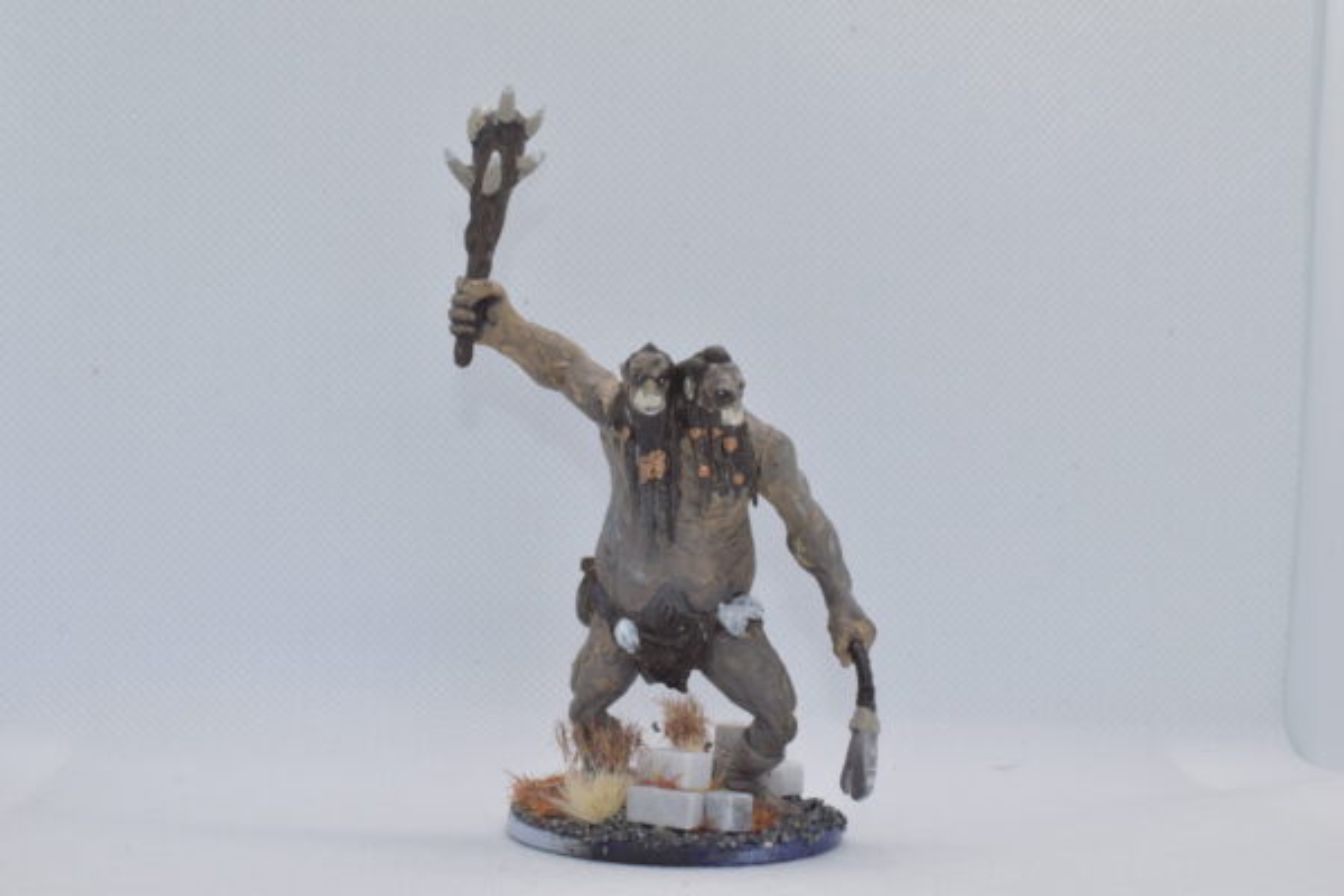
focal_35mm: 60
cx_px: 672
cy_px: 448
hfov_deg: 33.4
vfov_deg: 22.6
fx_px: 2240
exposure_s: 1/125
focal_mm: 40
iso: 800
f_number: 16
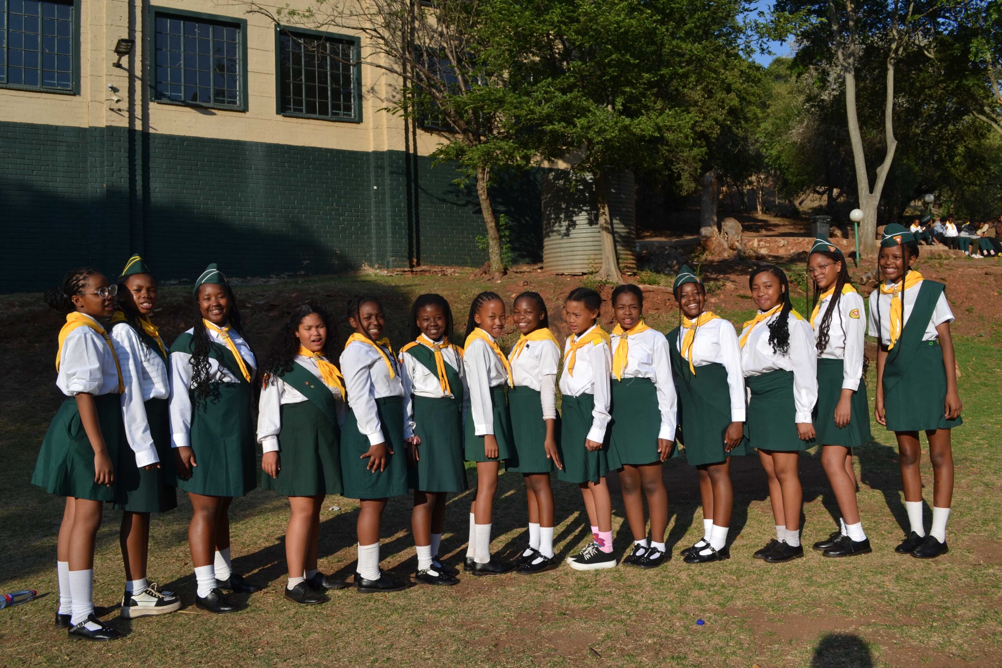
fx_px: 835
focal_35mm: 30
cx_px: 501
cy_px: 334
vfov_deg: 43.6
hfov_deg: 61.9
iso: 100
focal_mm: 20
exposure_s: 1/250
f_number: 8
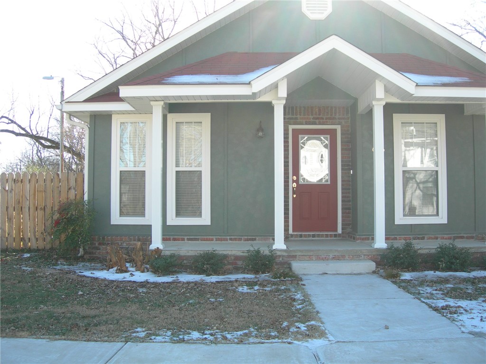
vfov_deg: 37.7
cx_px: 243
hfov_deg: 49.0
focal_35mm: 38
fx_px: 534
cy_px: 182
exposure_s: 1/208
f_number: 2.8
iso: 50
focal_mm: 7.8
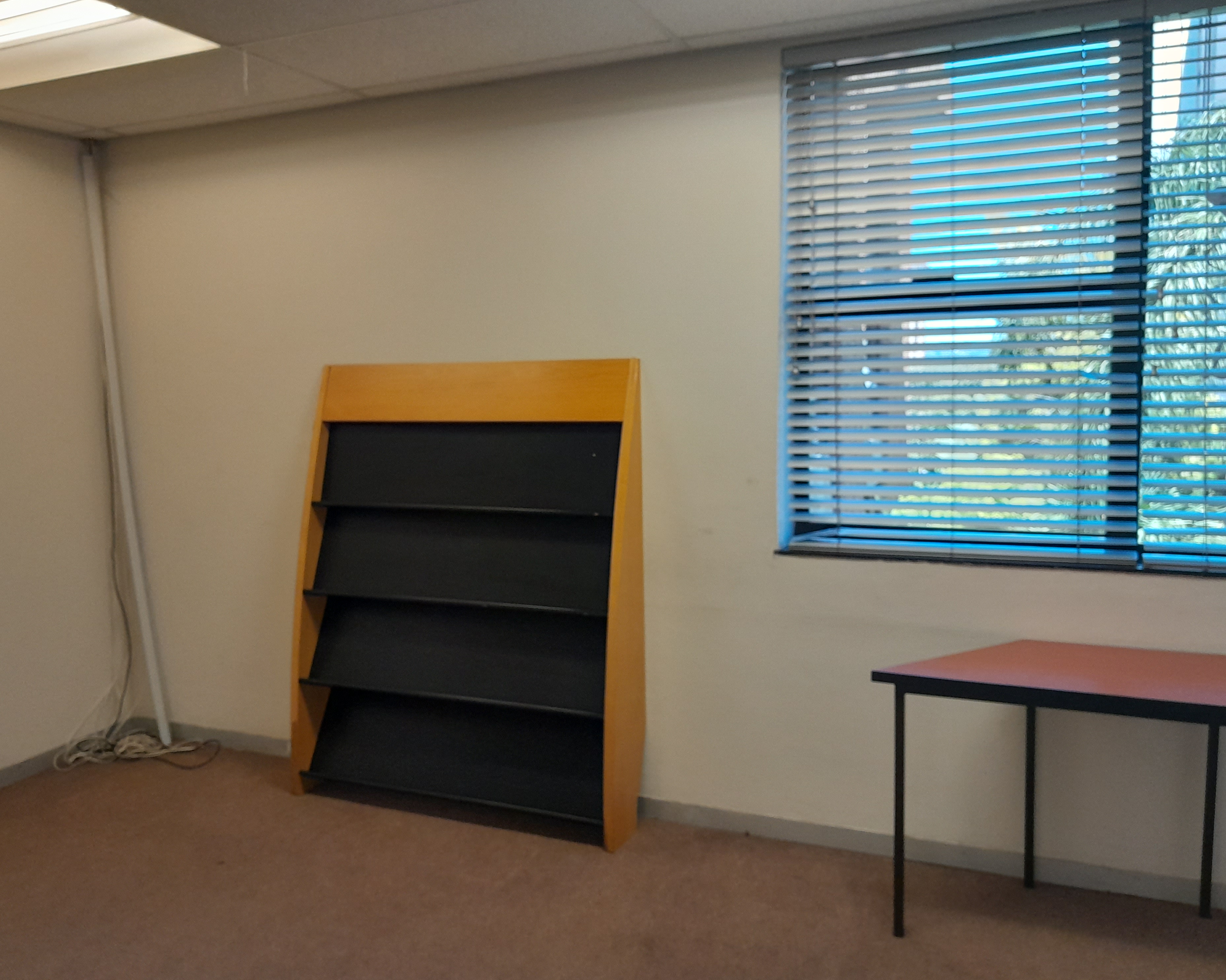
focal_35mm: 29
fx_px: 1052
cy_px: 477
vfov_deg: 50.0
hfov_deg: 60.4
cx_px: 568
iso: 200
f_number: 1.8
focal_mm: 4
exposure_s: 1/50
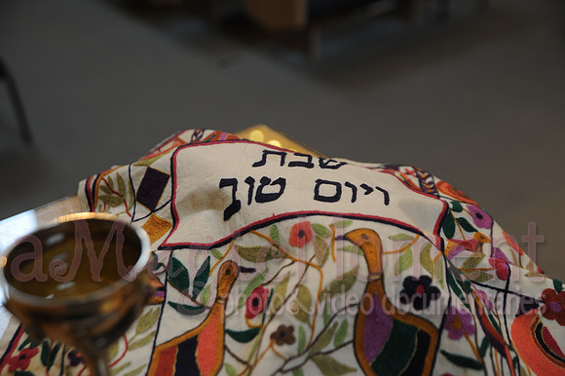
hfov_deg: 39.6
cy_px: 188
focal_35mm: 50
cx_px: 282
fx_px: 784
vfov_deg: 27.0
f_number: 3.5
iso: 640
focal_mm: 50
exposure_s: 1/100
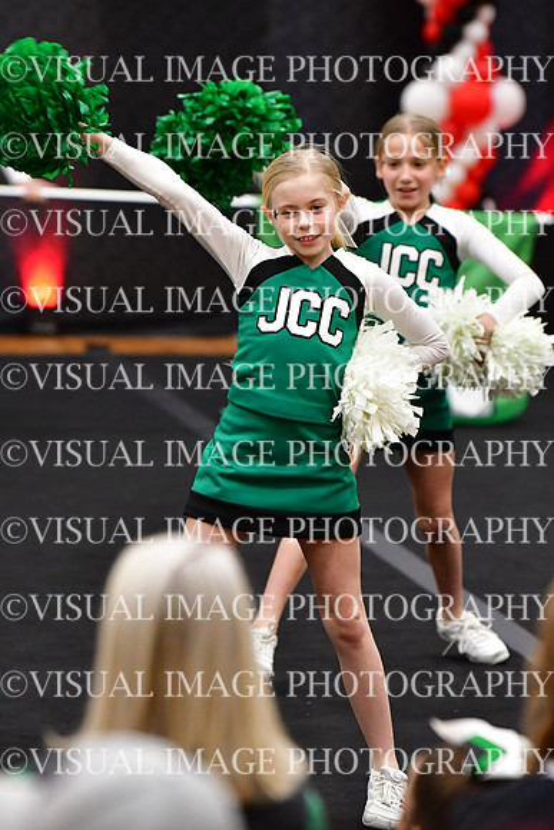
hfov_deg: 4.6
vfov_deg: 6.9
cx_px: 277
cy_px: 415
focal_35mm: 300
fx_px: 6920
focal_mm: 200
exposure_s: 1/500
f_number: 3.5
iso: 4000
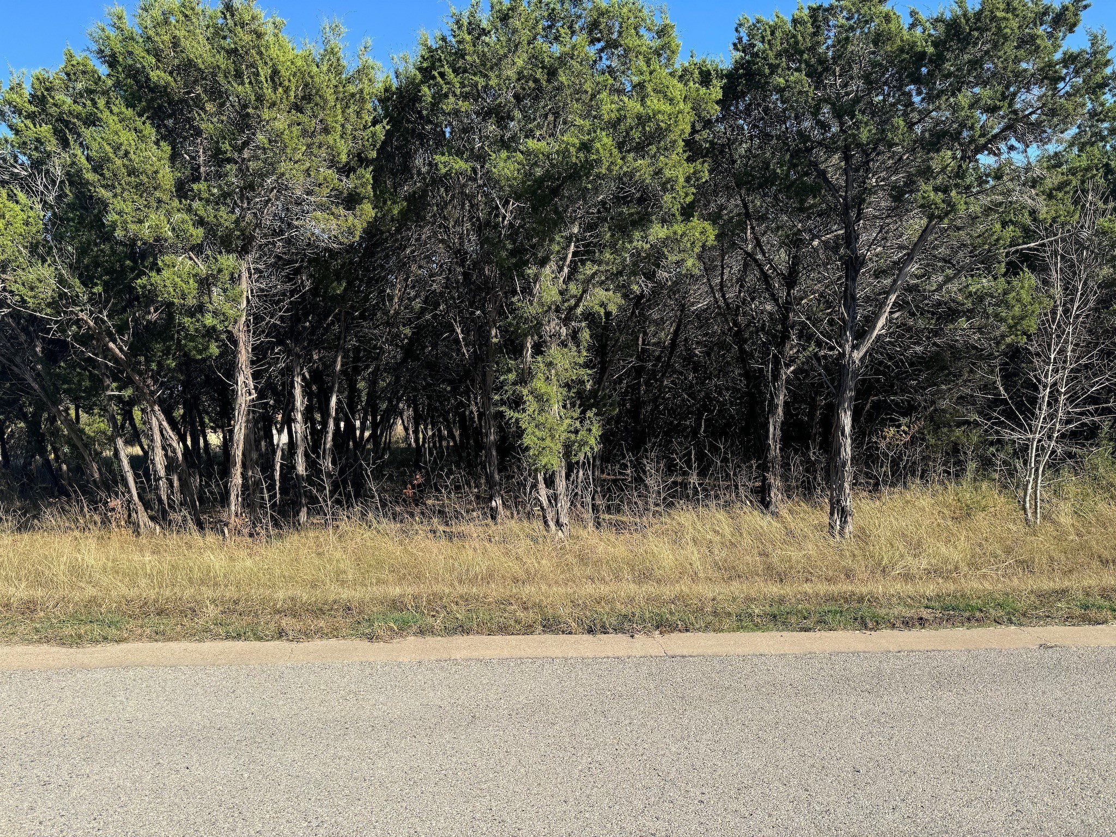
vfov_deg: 56.8
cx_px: 558
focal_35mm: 24
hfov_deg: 71.6
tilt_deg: -5.1
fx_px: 774
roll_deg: +4.9
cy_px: 418
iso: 80
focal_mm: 6.76
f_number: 1.78
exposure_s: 1/2174
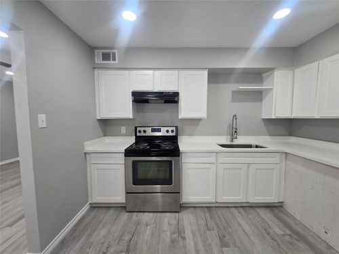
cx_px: 170
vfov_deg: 89.9
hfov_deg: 106.2
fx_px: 127
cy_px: 127
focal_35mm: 13
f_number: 2.2
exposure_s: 1/60
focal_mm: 2.2
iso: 125
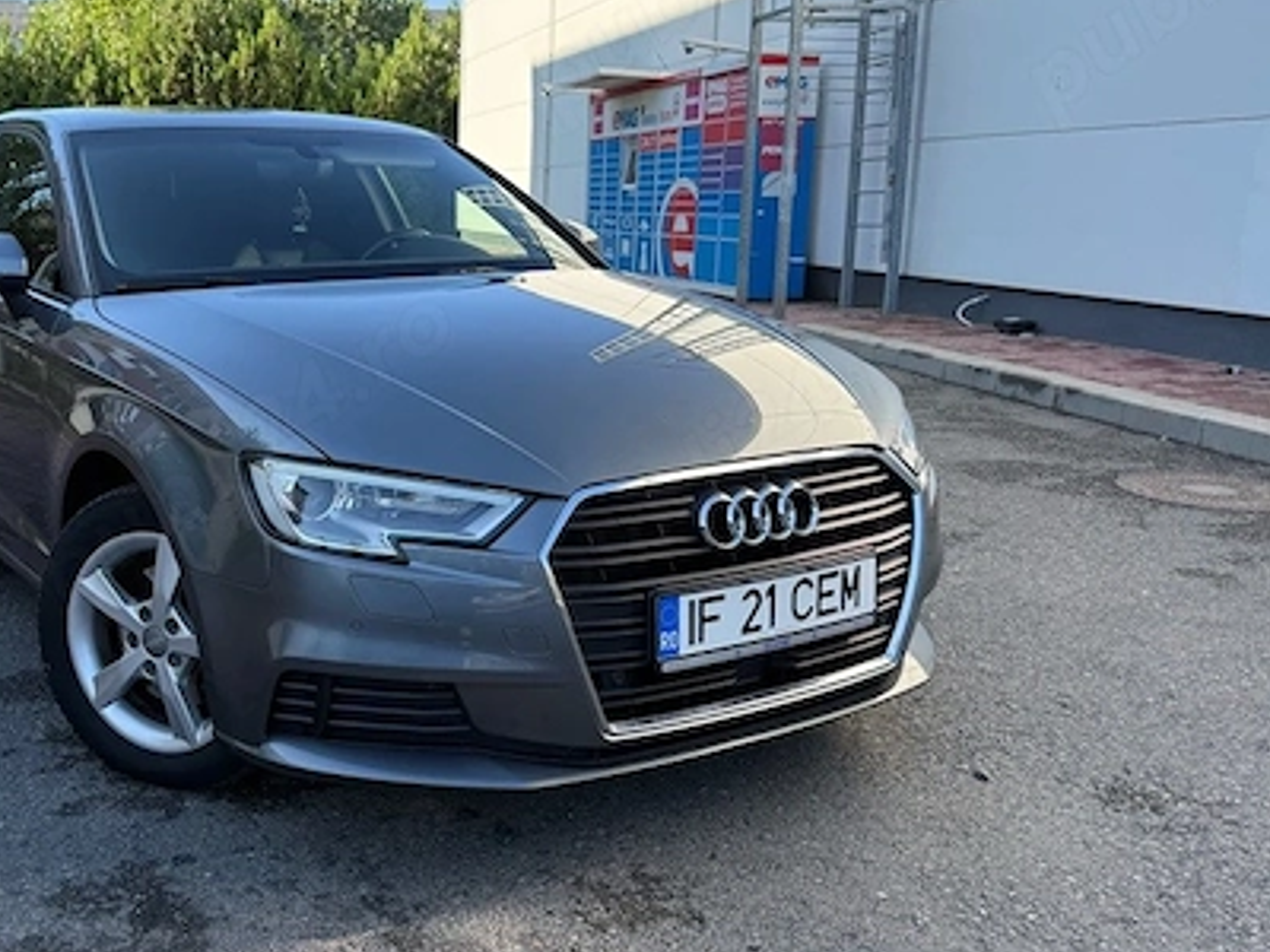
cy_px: 466
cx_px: 371
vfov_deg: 39.7
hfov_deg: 49.9
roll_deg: +0.6
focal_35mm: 36
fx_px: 1321
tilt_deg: -10.8
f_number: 1.78
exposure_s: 1/1018
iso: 100
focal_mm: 6.76
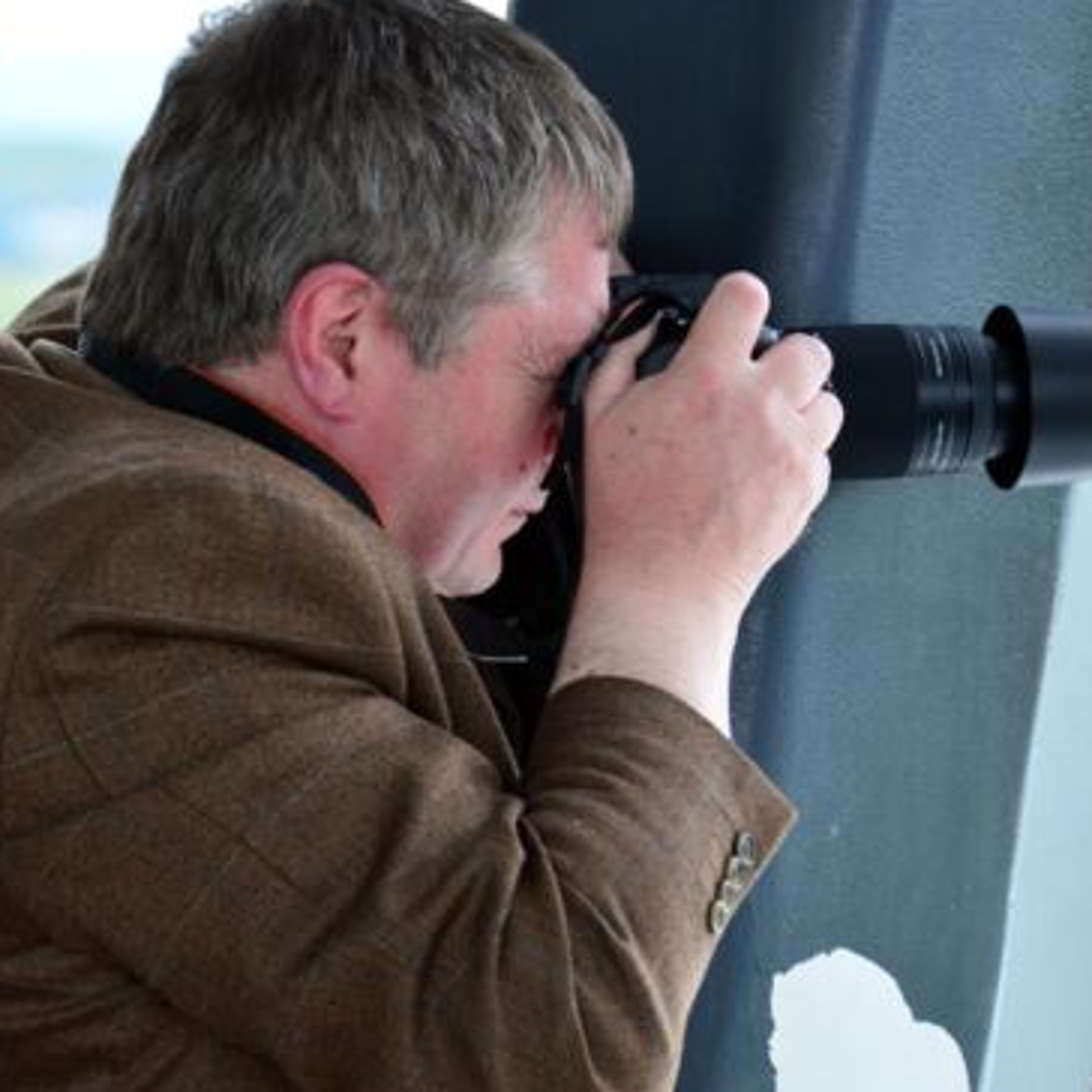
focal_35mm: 291
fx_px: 10386
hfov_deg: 6.0
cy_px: 560
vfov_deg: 6.0
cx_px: 495
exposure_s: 1/30
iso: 200
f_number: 5.6
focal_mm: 130
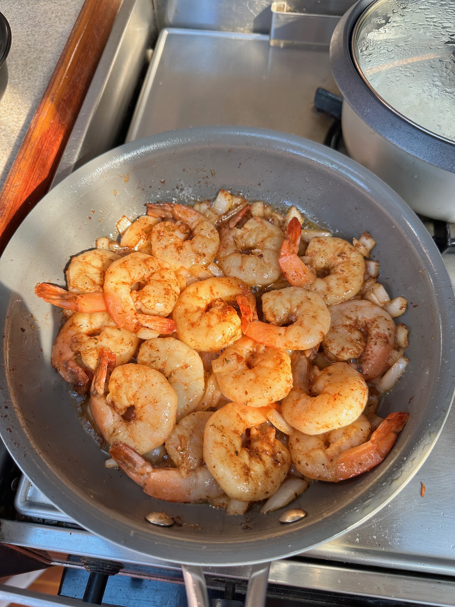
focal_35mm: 24
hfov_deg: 56.8
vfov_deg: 71.6
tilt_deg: -62.9
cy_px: 304
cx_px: 228
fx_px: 421
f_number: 1.78
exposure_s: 1/121
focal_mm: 6.86
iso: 125
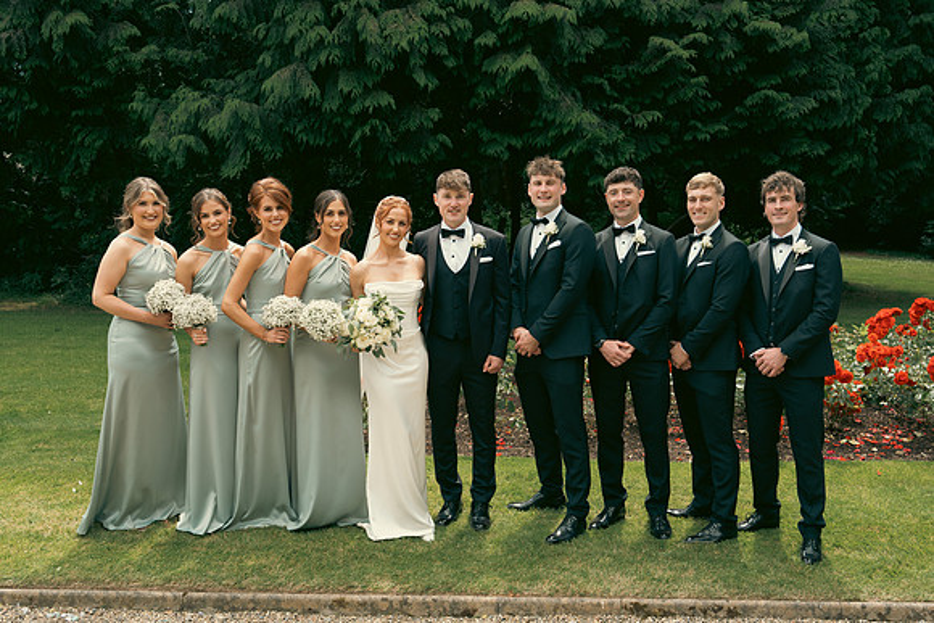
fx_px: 908
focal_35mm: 35
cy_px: 312
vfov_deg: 37.9
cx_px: 467
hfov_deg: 54.4
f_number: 5
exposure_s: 1/160
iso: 80
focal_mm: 35
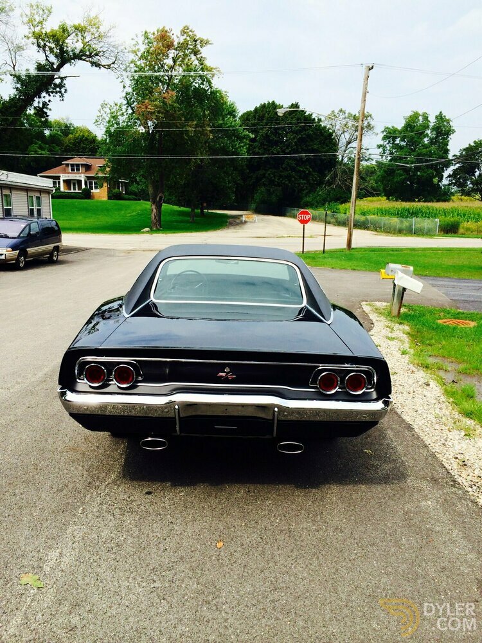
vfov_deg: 60.0
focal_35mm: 30
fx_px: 557
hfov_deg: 46.8
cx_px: 241
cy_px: 322
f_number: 2.2
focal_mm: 4.12
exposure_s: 1/1953
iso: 32
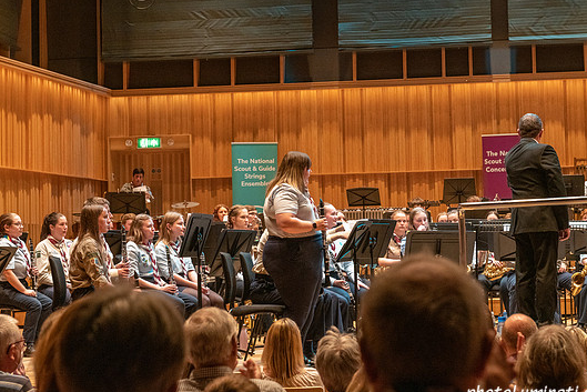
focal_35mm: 80
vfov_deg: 17.1
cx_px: 301
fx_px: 1305
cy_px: 192
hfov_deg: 25.4
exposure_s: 1/125
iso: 2000
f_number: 6.3
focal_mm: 70
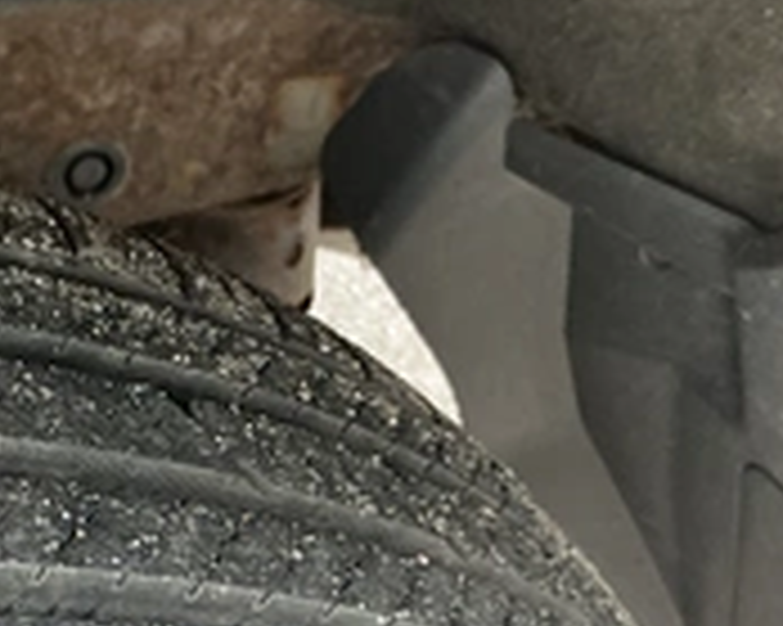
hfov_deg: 29.2
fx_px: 1459
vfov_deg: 23.1
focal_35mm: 63
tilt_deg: -51.5
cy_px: 640
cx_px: 126
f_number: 1.8
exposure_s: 1/122
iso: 50
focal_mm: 3
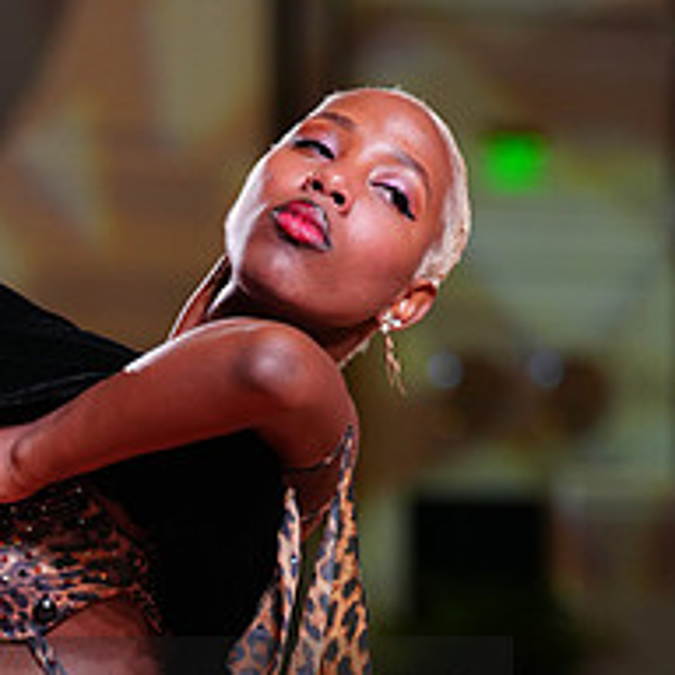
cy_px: 756
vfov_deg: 7.6
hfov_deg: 7.6
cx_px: 30
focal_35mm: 229
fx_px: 5052
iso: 1250
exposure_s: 1/400
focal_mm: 89
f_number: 2.8
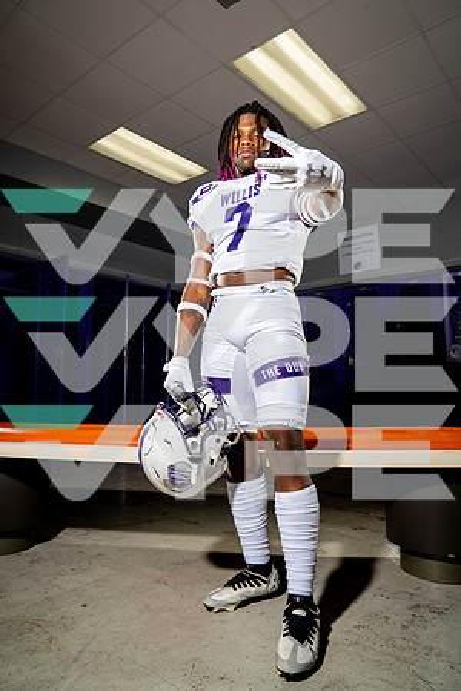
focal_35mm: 24
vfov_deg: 73.7
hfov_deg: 53.1
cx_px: 230
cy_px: 346
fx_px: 461
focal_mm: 24
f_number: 5.6
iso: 200
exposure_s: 1/250
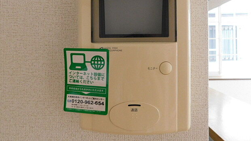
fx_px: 173
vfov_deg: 44.0
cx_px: 123
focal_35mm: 26
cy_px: 51
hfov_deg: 71.9
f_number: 3
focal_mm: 4
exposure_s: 1/25
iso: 400
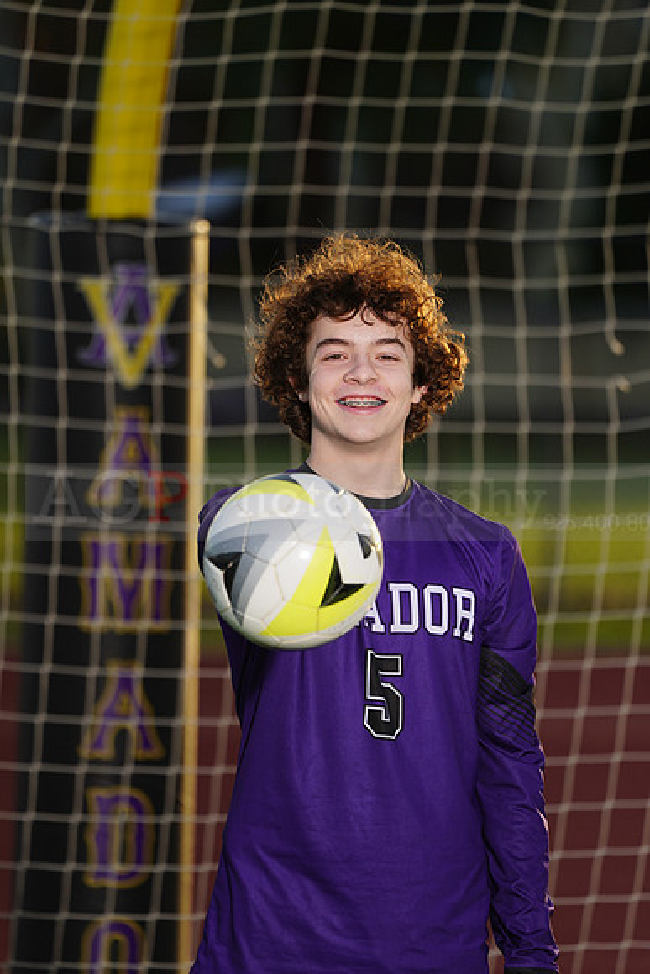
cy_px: 487
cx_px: 325
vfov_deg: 5.2
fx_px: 10826
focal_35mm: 400
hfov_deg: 3.4
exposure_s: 1/200
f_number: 7.1
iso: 100
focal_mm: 400
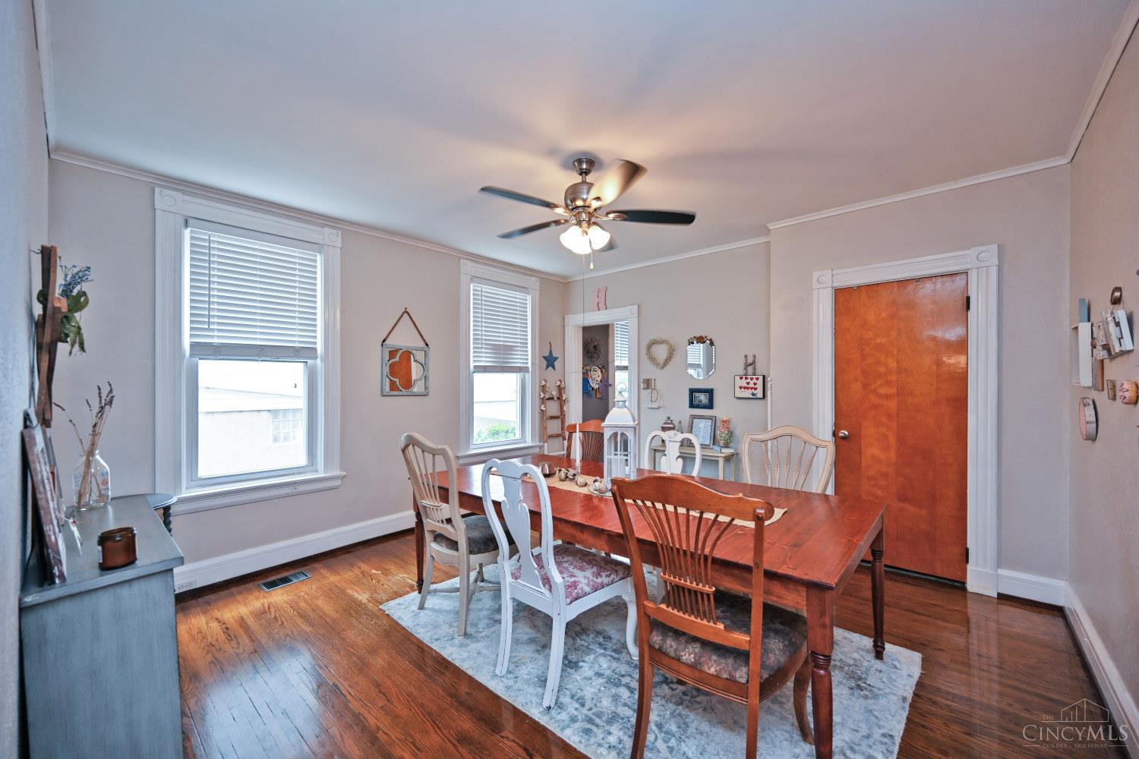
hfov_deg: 104.3
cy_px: 380
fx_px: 443
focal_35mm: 14
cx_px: 570
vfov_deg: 81.2
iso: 250
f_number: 4
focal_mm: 14
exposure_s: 1/60
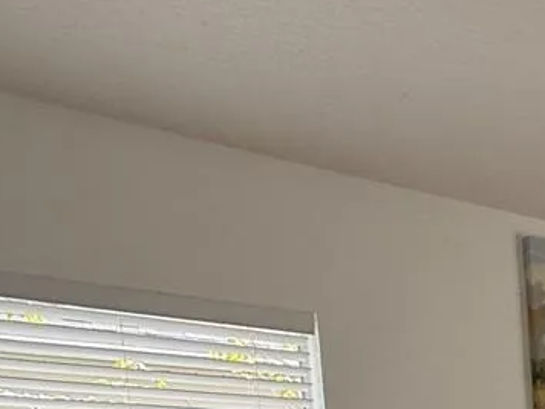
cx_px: 957
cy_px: 628
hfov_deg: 21.4
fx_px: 992
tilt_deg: -6.1
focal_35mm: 63
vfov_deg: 19.9
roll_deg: +0.3
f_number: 2.2
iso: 64
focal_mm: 2.22
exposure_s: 1/147
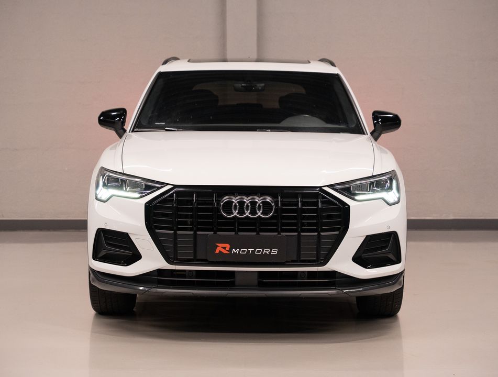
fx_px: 1119
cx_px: 249
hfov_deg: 25.1
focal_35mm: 78
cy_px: 188
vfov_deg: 19.1
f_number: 4
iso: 3200
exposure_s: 1/100
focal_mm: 70
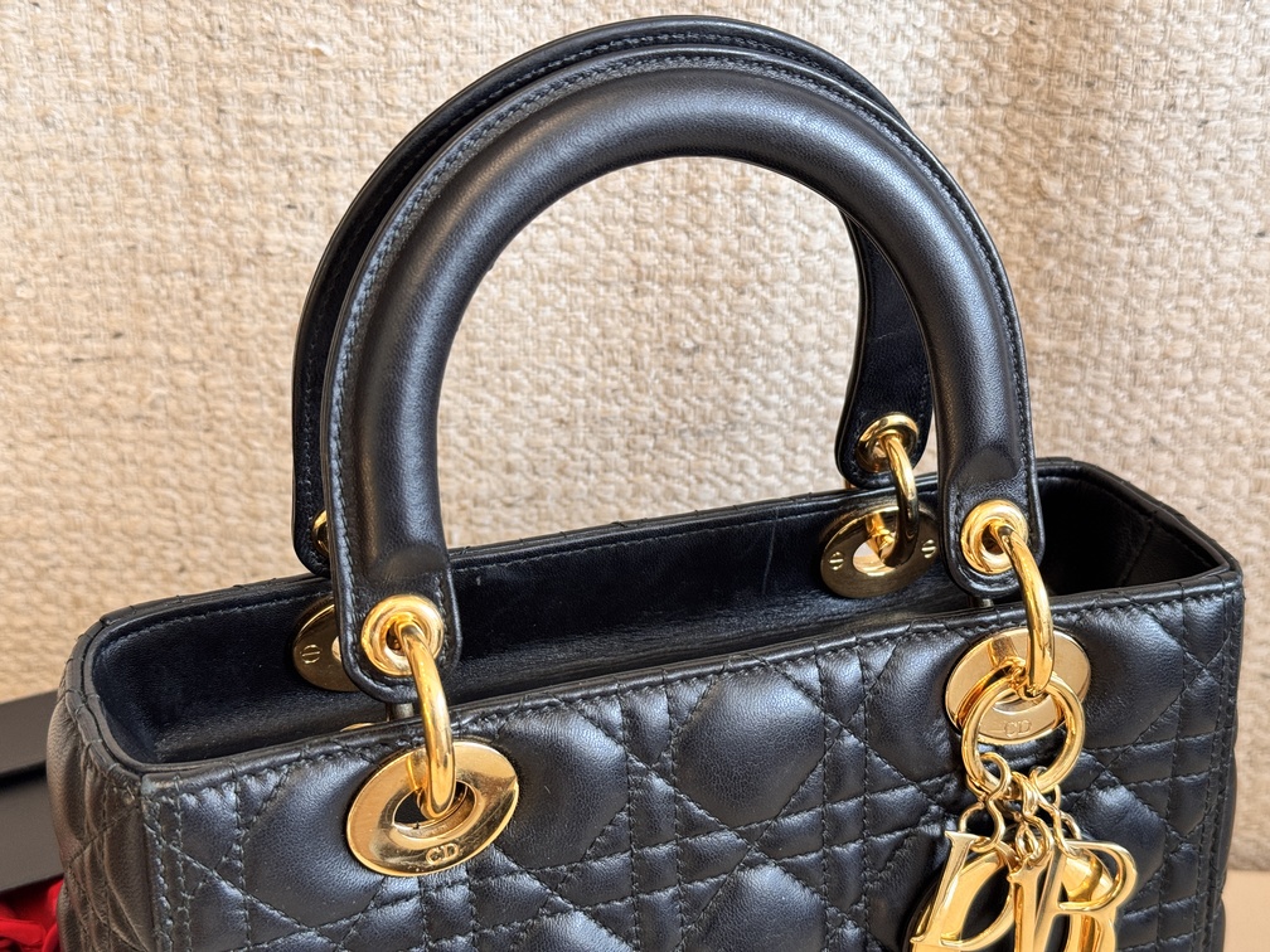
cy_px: 476
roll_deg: +0.3
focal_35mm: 48
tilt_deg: -23.3
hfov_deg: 39.7
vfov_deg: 30.3
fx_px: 1761
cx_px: 635
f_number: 1.78
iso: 125
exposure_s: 1/50
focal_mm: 6.76
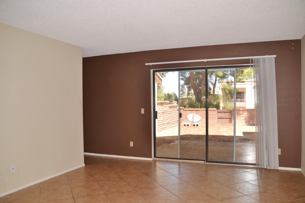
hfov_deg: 61.9
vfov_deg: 43.6
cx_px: 152
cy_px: 102
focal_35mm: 30
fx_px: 254
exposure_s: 1/200
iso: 100
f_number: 3.5
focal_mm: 20
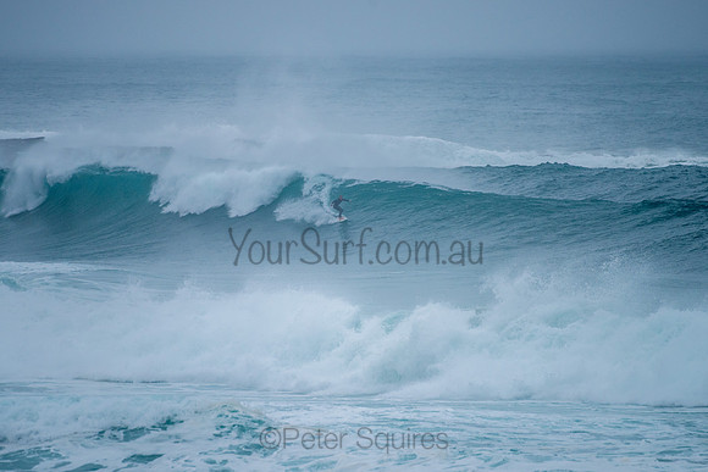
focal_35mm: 613
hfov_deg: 3.4
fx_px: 12062
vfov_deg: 2.2
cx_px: 340
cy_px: 218
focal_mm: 500
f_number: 5.6
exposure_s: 1/1250
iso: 320
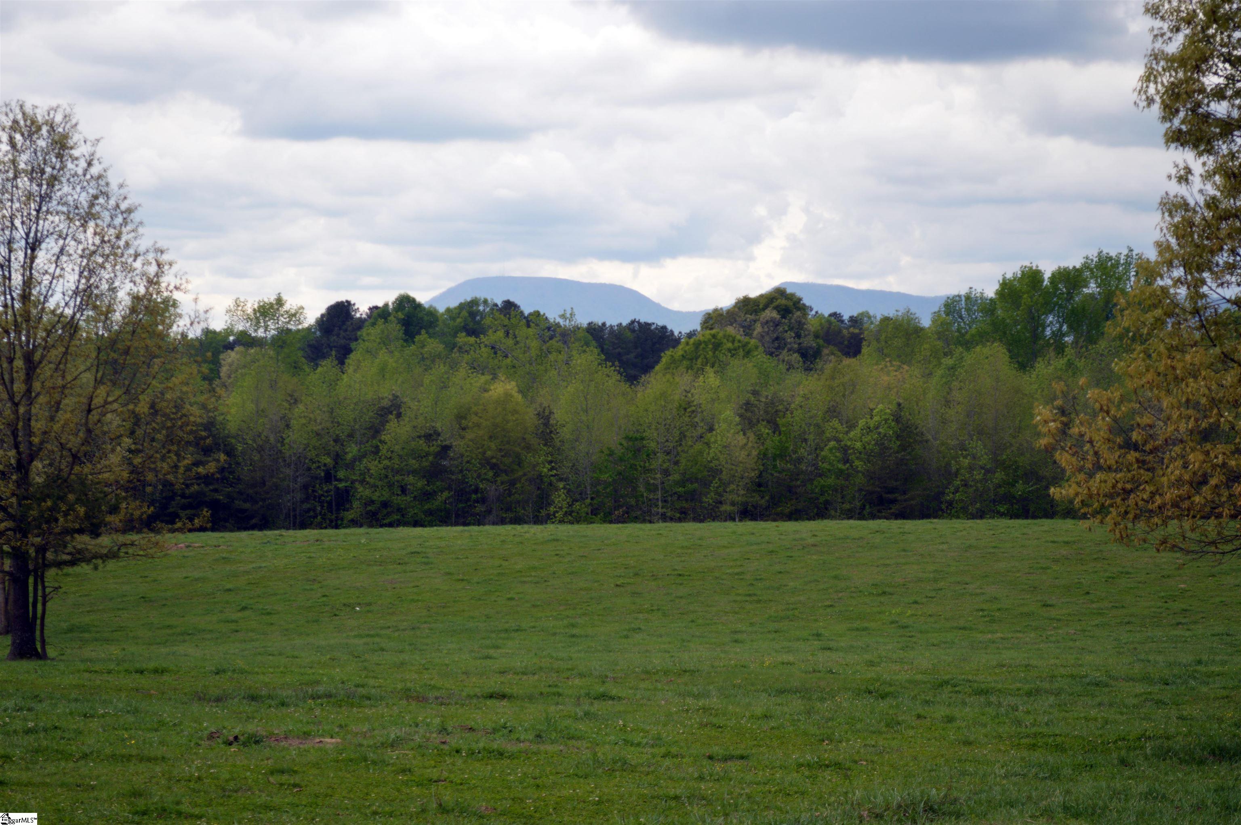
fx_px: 2841
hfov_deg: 24.6
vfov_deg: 16.5
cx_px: 620
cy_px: 412
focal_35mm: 82
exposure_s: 1/200
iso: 100
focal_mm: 55
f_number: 6.3
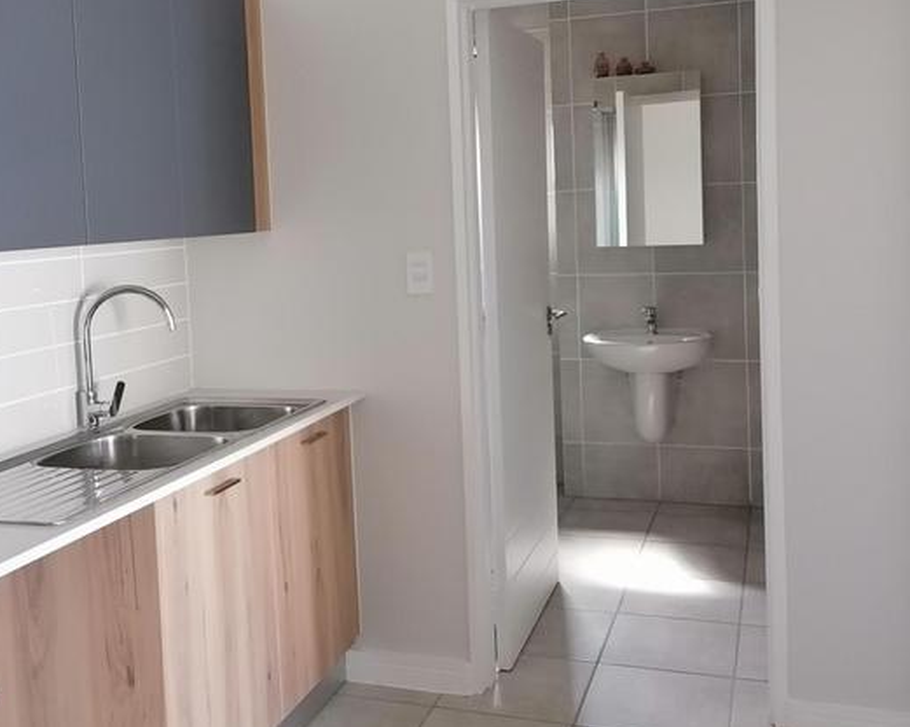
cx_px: 407
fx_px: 1050
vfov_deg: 37.9
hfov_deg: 46.8
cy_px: 267
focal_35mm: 39
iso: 400
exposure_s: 1/120
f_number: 1.8
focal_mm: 5.4
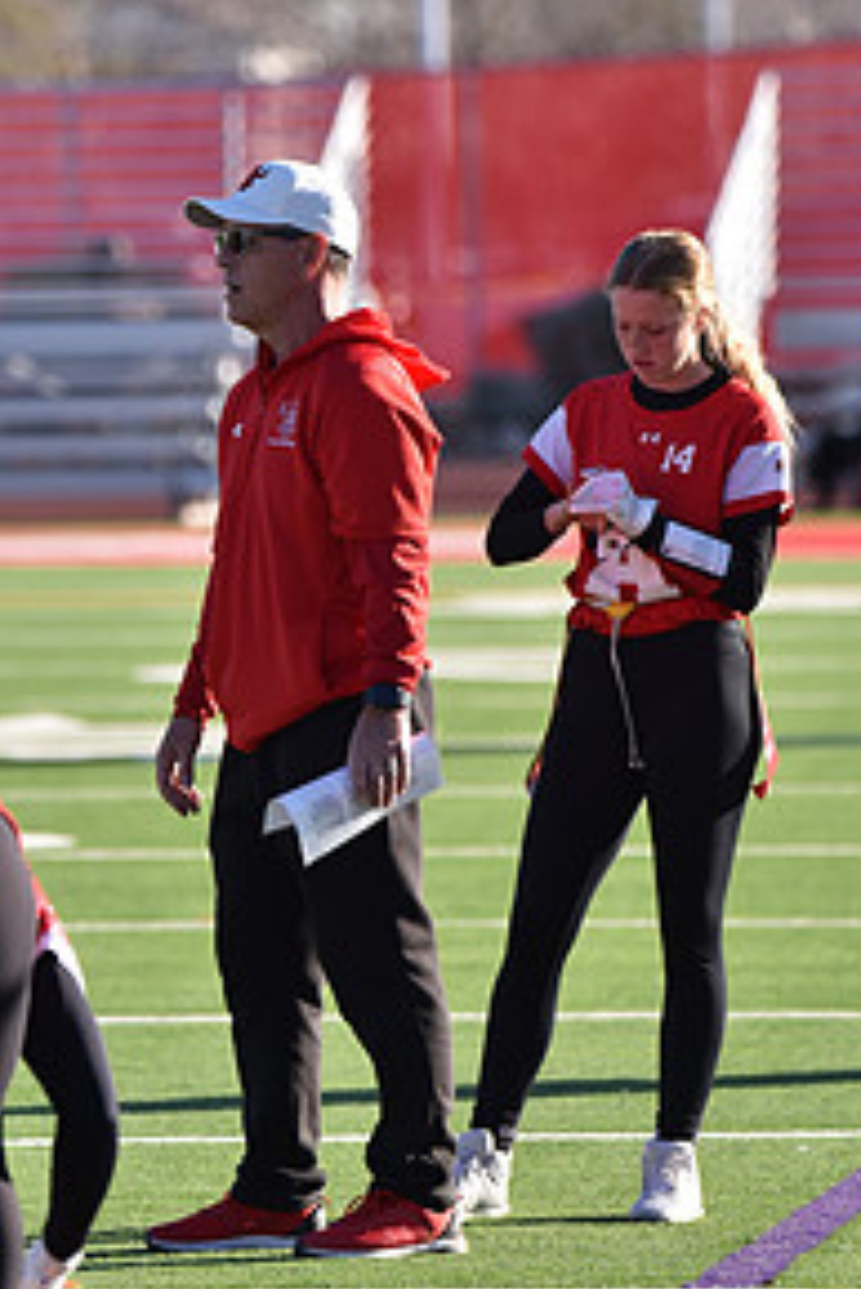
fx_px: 17843
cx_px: 312
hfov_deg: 2.8
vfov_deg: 4.1
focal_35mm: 498
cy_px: 517
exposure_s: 1/1000
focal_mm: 320
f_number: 5.6
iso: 360
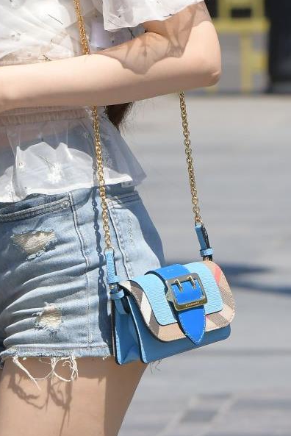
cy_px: 232
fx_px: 9349
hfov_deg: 1.8
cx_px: 57
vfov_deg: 2.7
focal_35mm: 772
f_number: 8
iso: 640
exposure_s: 1/1250
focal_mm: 185
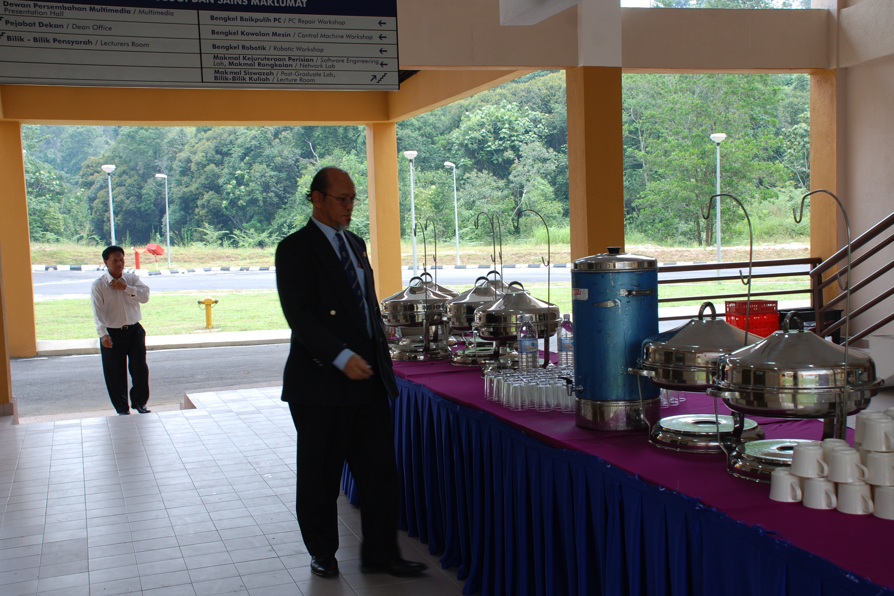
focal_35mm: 48
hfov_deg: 41.5
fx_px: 1180
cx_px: 442
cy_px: 302
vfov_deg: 28.4
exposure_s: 1/60
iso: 200
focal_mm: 31
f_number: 6.3
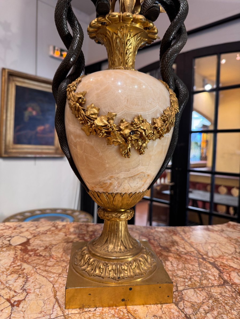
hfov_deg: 56.8
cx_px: 120
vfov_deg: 71.6
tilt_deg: -2.4
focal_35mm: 24
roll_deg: -2.0
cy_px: 160
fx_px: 222
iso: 160
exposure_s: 1/50
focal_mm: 6.76
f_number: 1.78
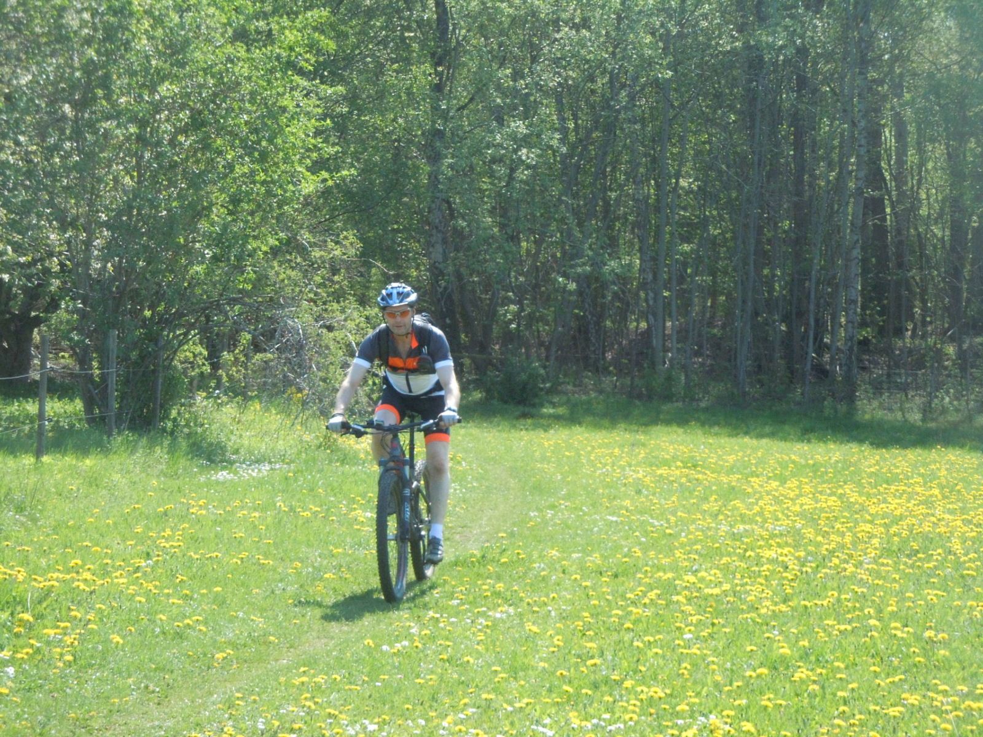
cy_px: 368
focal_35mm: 102
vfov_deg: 14.5
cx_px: 492
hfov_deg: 19.3
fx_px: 2897
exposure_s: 1/800
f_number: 4.5
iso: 400
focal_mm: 18.3
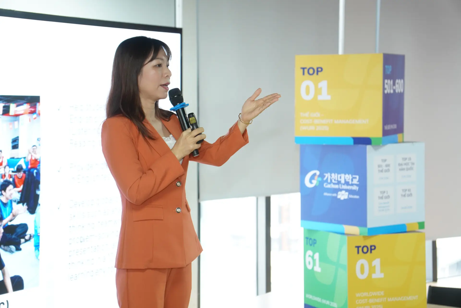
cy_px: 154
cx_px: 230
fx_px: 1211
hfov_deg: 21.6
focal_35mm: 94
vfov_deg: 14.5
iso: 1250
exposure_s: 1/160
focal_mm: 63
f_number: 3.2
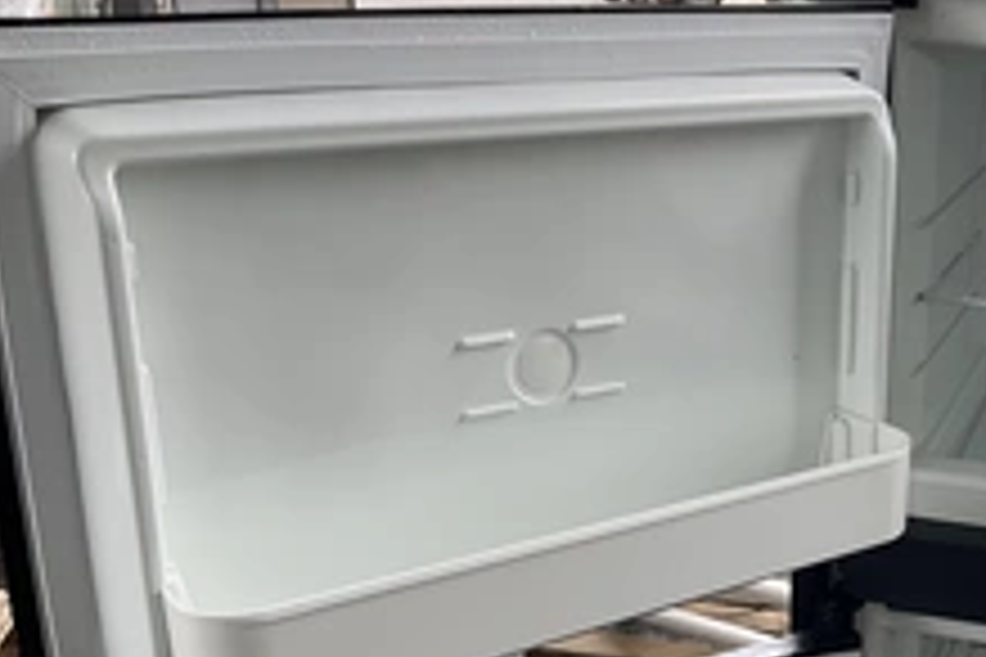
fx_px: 1506
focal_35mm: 55
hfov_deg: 34.5
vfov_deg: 24.5
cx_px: 855
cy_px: 423
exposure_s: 1/145
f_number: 1.8
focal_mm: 3
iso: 20
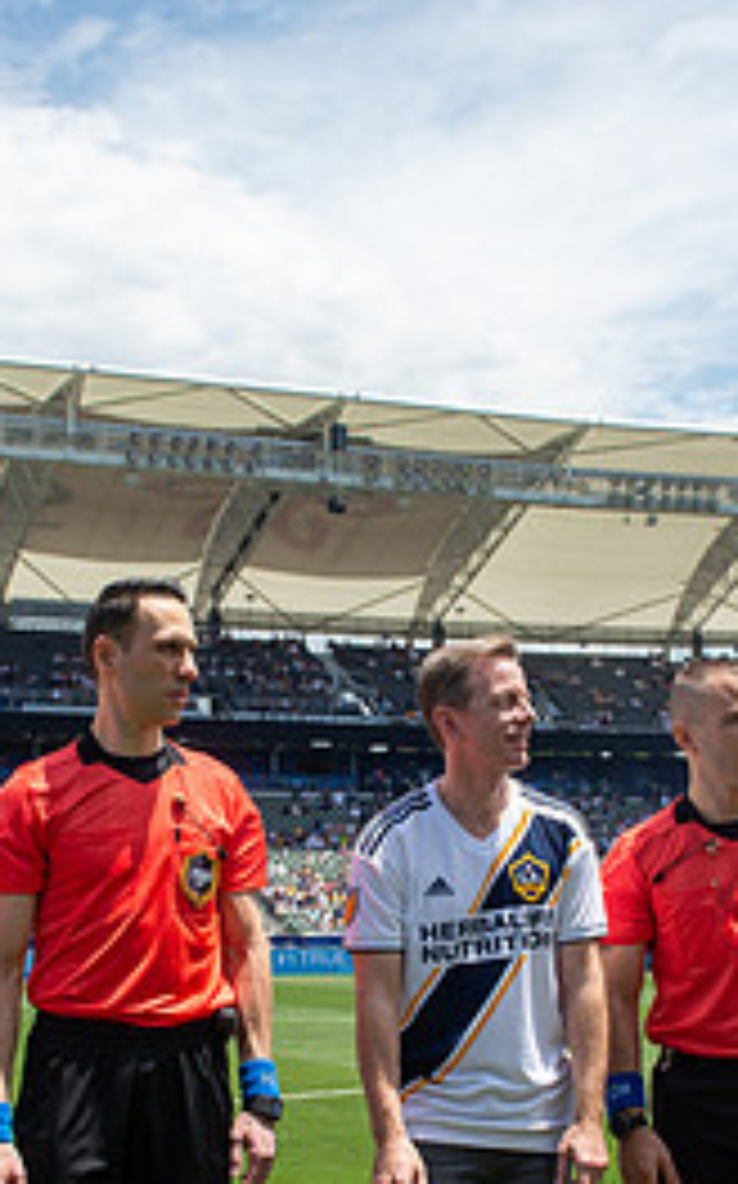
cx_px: 387
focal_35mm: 54
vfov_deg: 37.0
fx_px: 1741
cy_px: 826
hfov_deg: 23.9
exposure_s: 1/1000
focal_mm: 24
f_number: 5.6
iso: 200
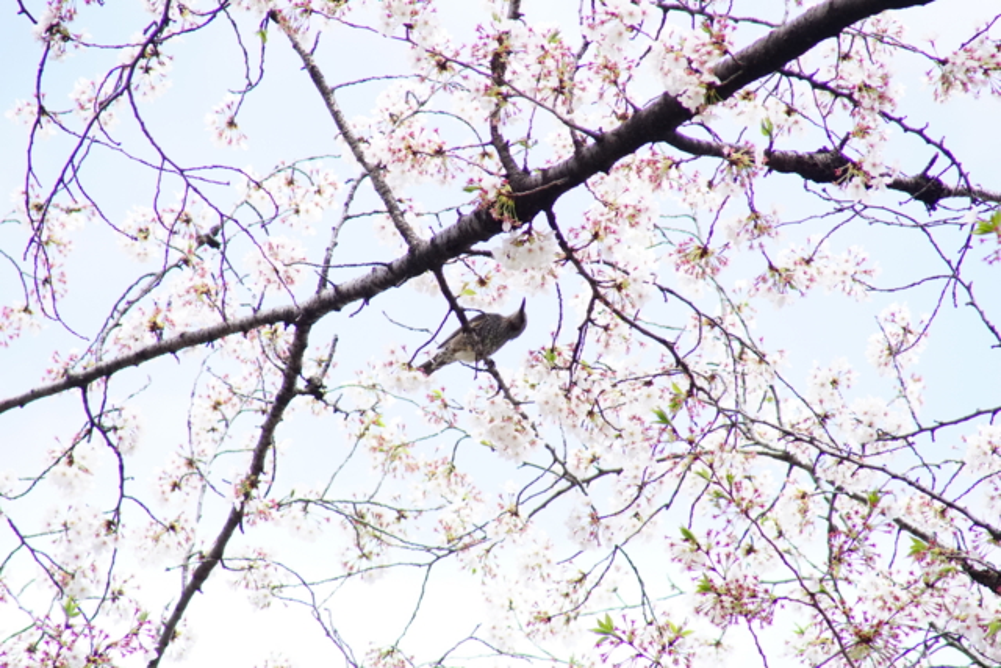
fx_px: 8343
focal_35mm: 300
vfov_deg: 4.6
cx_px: 500
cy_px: 334
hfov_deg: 6.9
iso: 2500
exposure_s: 1/800
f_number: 8
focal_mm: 300
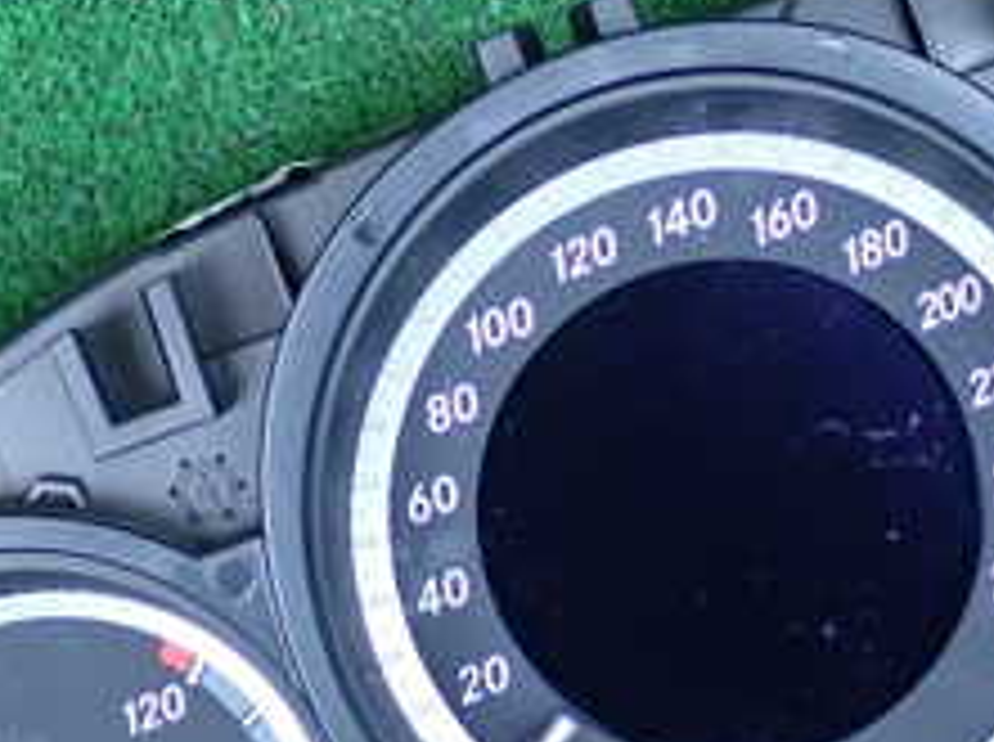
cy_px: 621
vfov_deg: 10.8
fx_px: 3899
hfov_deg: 14.5
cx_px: 760
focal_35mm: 136
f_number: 3.2
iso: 500
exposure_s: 1/125
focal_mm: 9.01
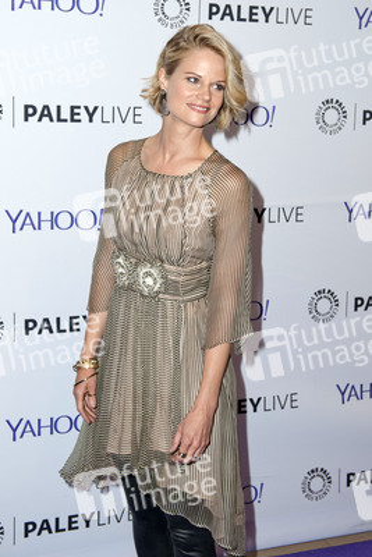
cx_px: 186
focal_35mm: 48
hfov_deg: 28.1
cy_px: 278
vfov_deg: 41.1
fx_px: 743
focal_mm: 48
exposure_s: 1/320
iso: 400
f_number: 4
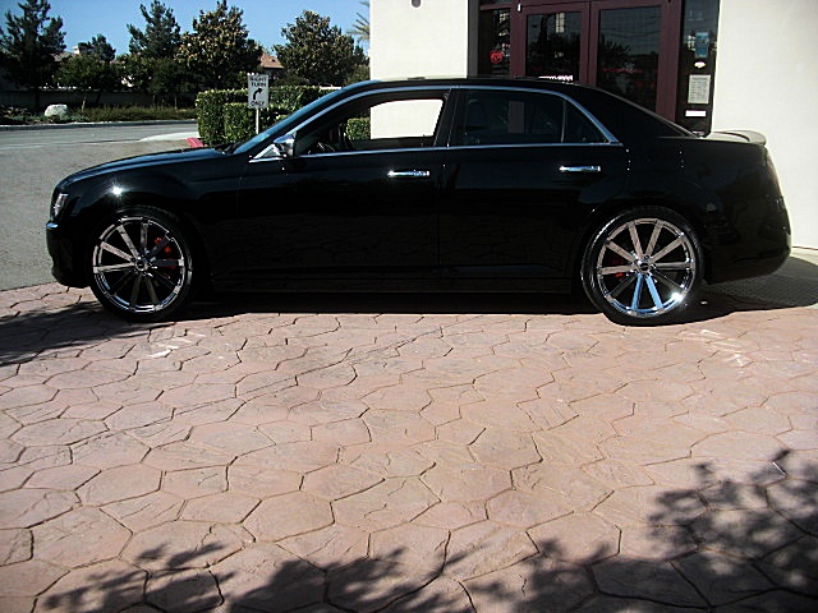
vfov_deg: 39.7
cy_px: 306
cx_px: 409
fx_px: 851
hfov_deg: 51.4
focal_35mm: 36
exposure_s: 1/800
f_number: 2.8
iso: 50
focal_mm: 6.3
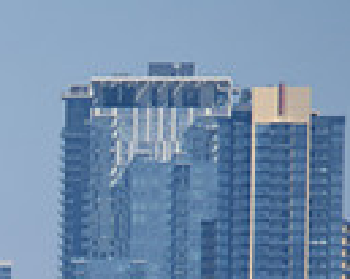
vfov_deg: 1.2
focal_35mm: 1266
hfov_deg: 1.5
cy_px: 521
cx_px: -431
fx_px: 13104
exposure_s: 1/500
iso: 100
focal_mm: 200
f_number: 8
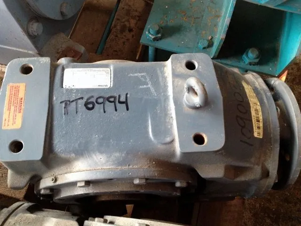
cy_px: 113
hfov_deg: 52.6
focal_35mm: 35
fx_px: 304
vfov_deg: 40.7
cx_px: 150
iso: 320
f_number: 2.4
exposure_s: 1/20
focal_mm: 4.28
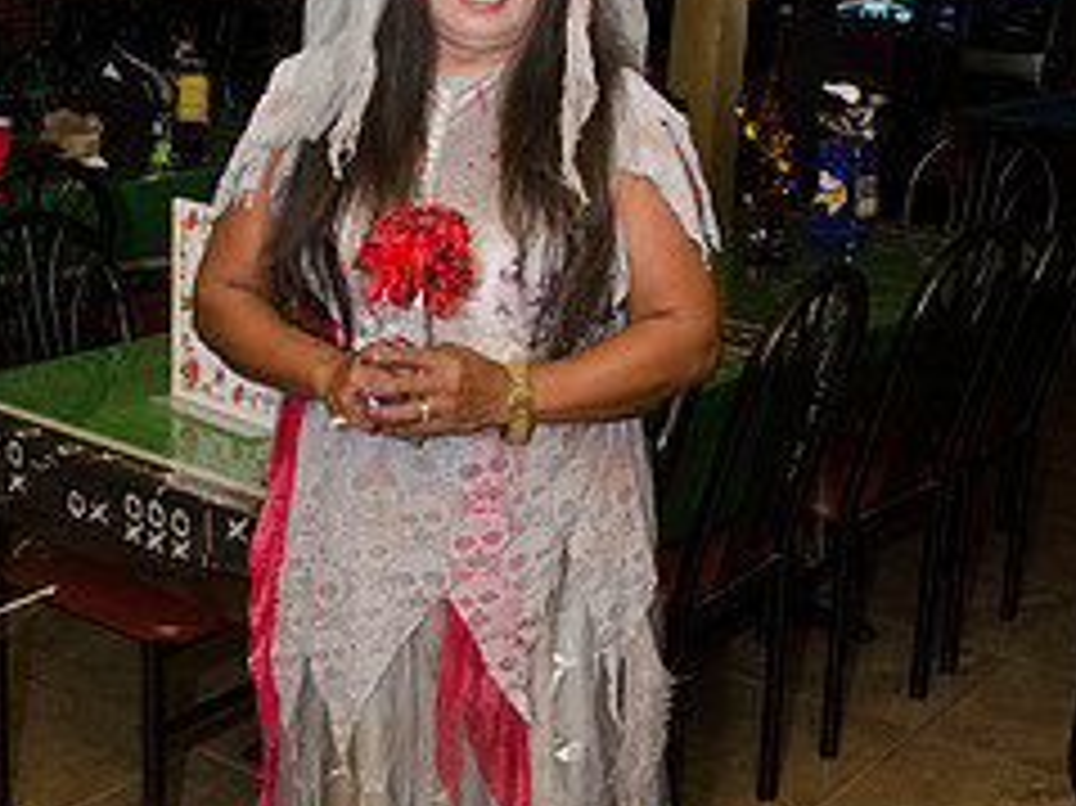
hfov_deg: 29.8
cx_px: 437
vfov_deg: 22.6
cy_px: 441
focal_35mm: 65
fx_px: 2019
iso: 400
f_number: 4
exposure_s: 1/60
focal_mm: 24
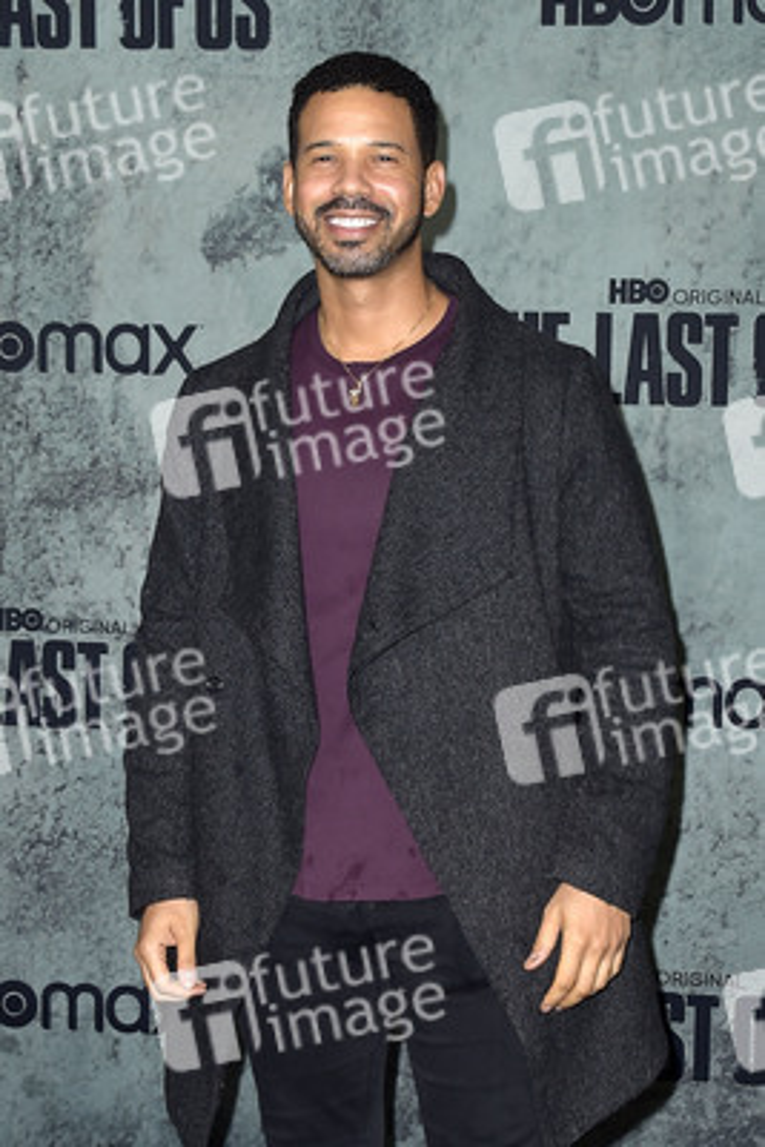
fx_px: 1529
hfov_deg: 28.1
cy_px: 574
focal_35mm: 48
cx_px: 382
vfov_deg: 41.1
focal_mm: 48
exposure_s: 1/250
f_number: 6.3
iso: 640
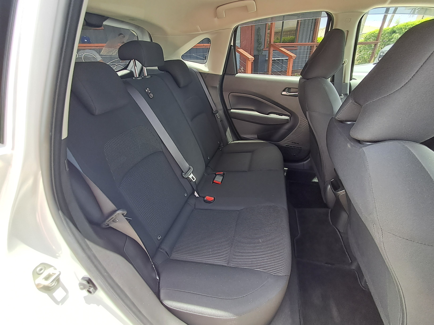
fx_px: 201
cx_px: 217
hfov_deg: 94.5
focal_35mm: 16
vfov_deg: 78.1
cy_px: 162
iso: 50
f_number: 2.2
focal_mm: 1.64
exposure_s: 1/120
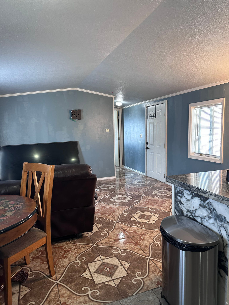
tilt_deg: -5.1
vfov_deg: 71.6
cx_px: 114
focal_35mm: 24
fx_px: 212
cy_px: 152
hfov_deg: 56.8
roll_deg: +1.4
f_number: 1.78
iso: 160
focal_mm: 6.86
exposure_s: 1/60
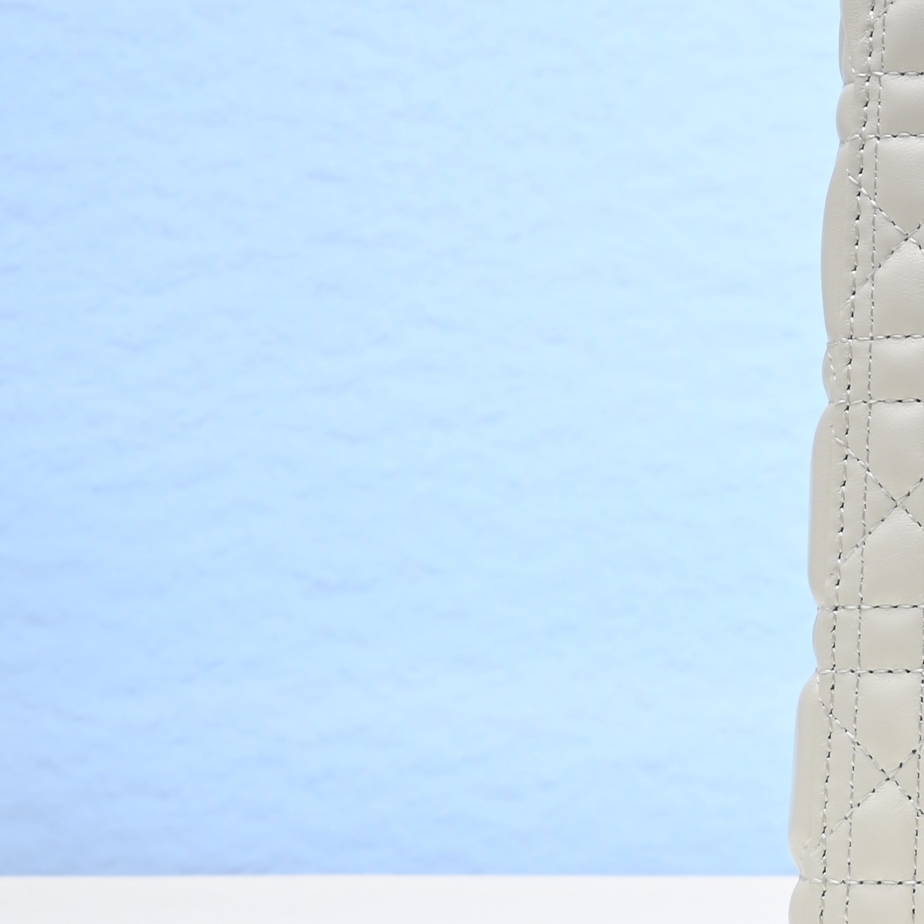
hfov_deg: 12.4
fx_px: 3775
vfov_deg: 13.9
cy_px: 337
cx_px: 1803
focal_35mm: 125
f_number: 16
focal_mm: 37
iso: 100
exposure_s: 1/2
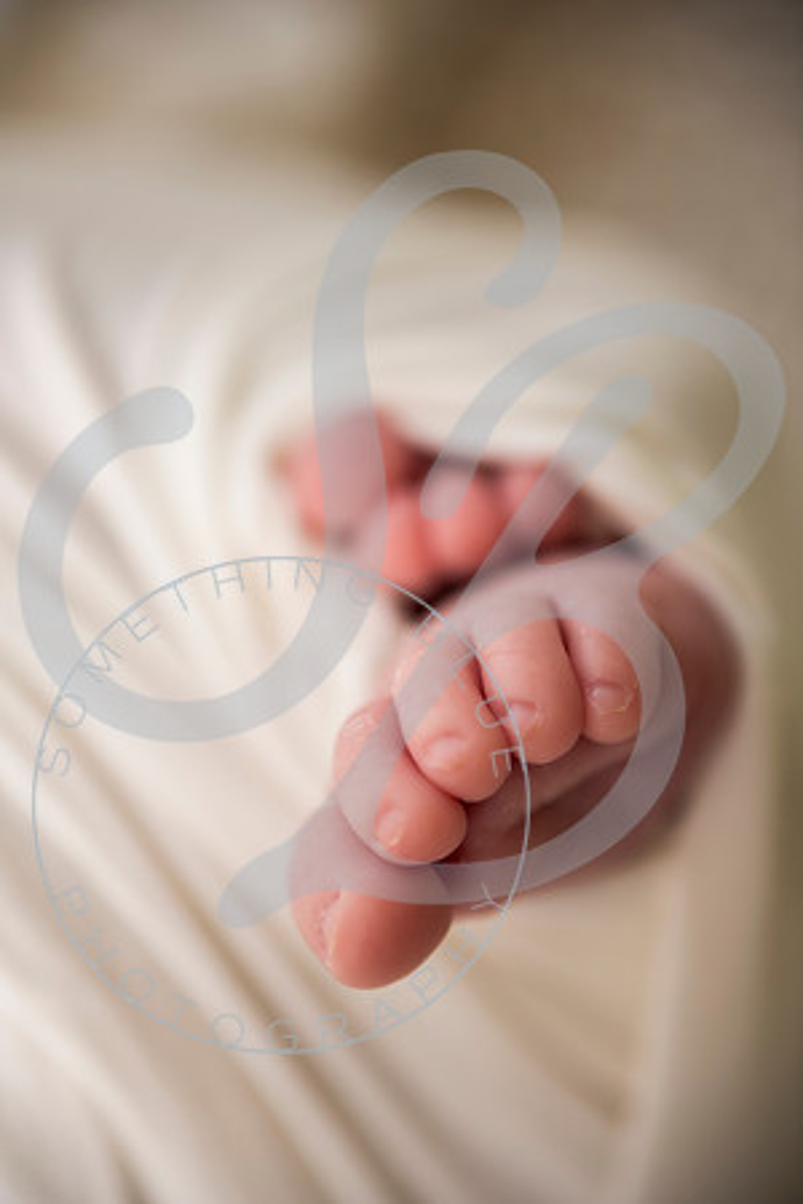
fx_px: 2342
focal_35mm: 70
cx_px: 402
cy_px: 602
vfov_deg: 28.8
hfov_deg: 19.5
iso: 100
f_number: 3.2
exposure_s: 1/125
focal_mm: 70
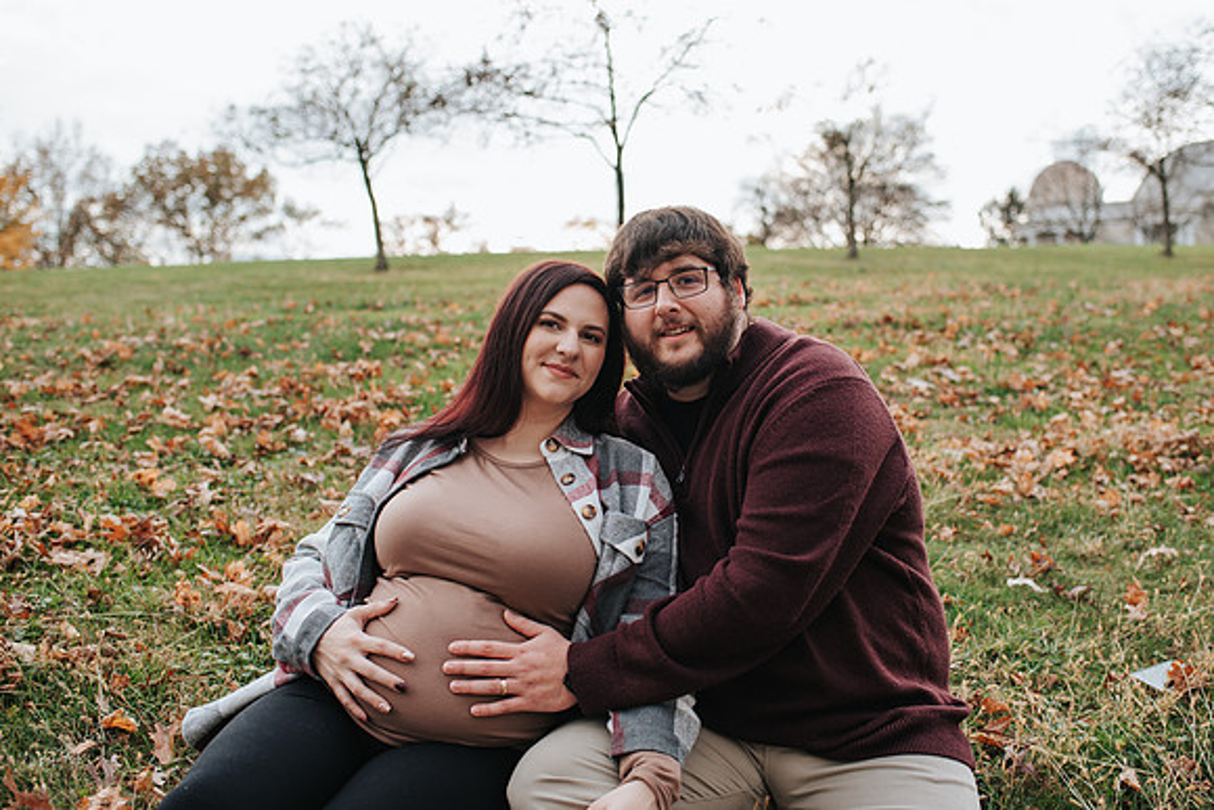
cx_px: 653
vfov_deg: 35.0
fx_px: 1285
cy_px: 383
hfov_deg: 50.5
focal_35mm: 38
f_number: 2.8
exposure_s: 1/320
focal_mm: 35
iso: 110
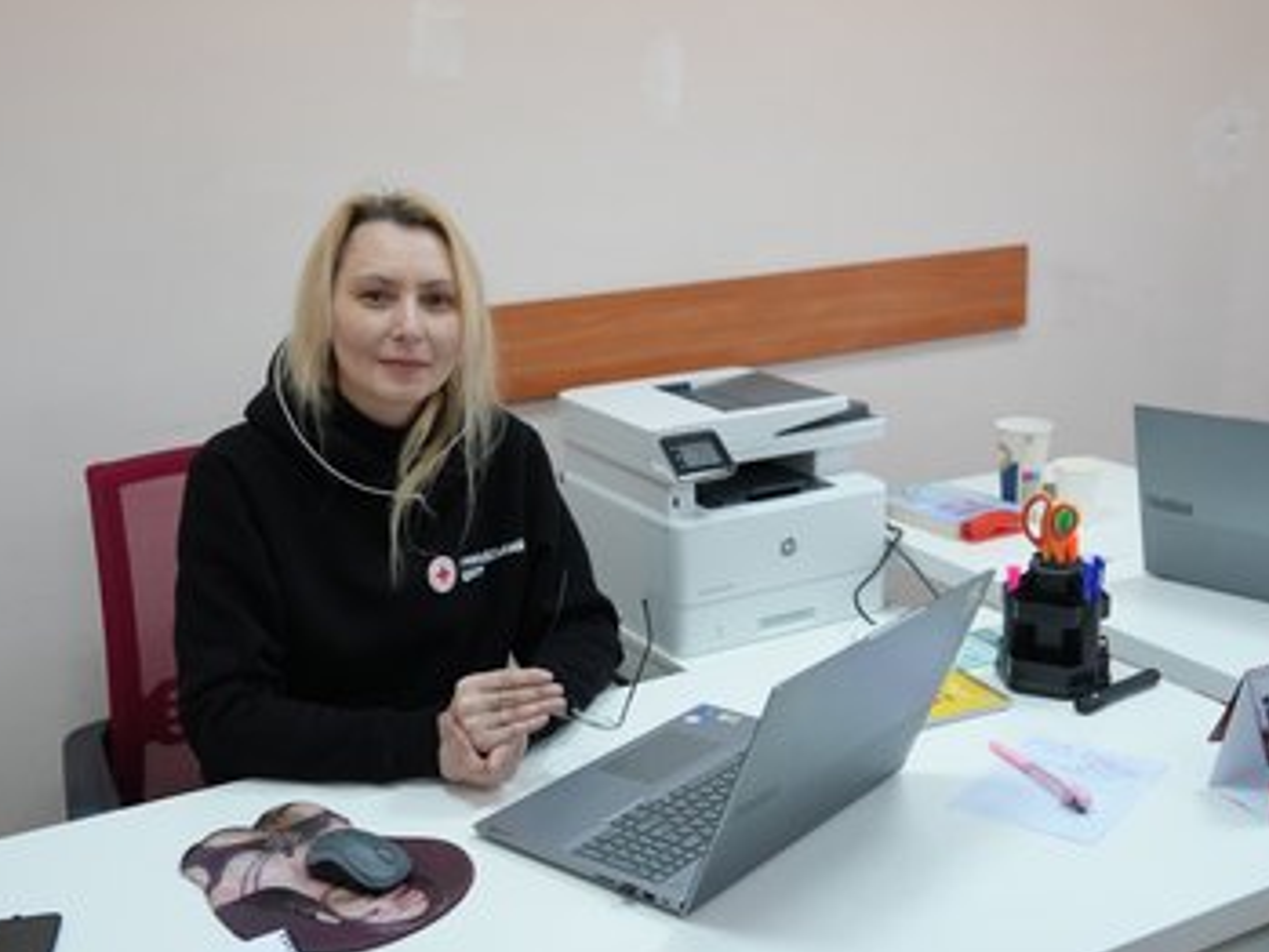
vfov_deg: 33.6
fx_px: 1577
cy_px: 474
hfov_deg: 43.8
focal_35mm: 43
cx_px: 669
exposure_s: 1/160
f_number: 4
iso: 1250
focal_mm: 39
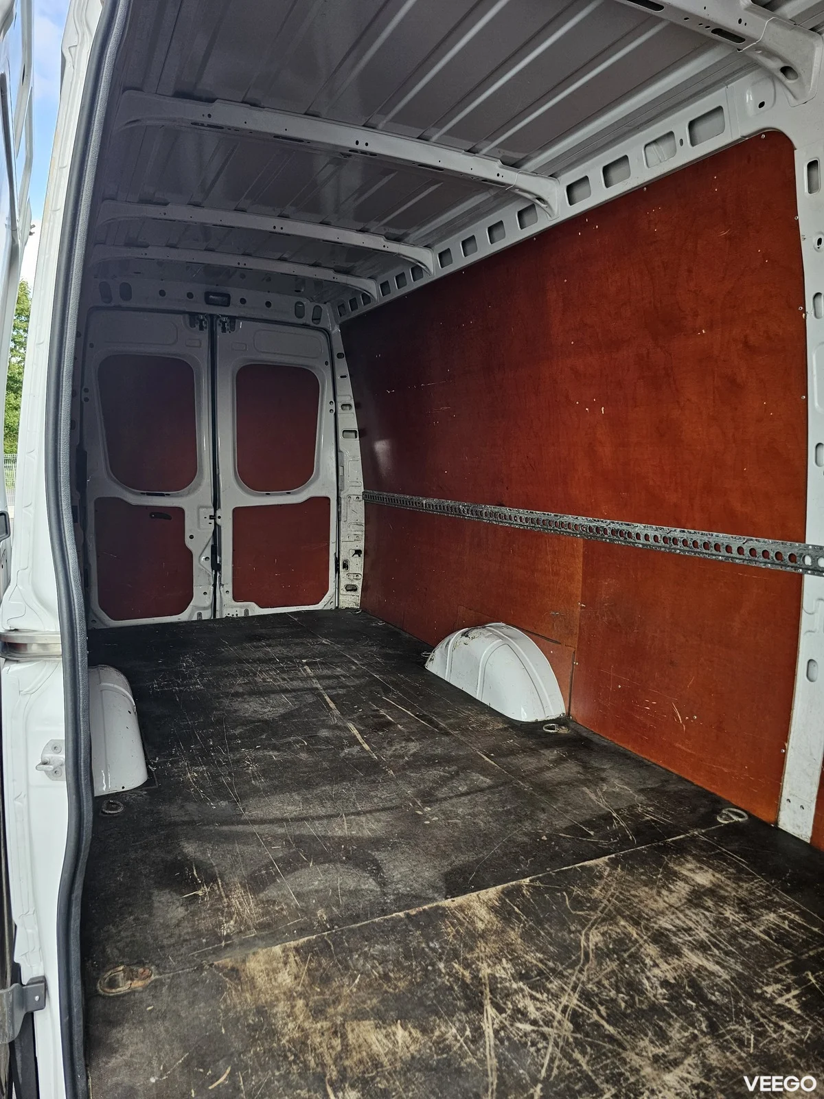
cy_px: 550
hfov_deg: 58.9
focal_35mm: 23
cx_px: 412
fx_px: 730
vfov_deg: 73.9
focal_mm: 6.3
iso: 100
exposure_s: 1/180
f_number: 1.7
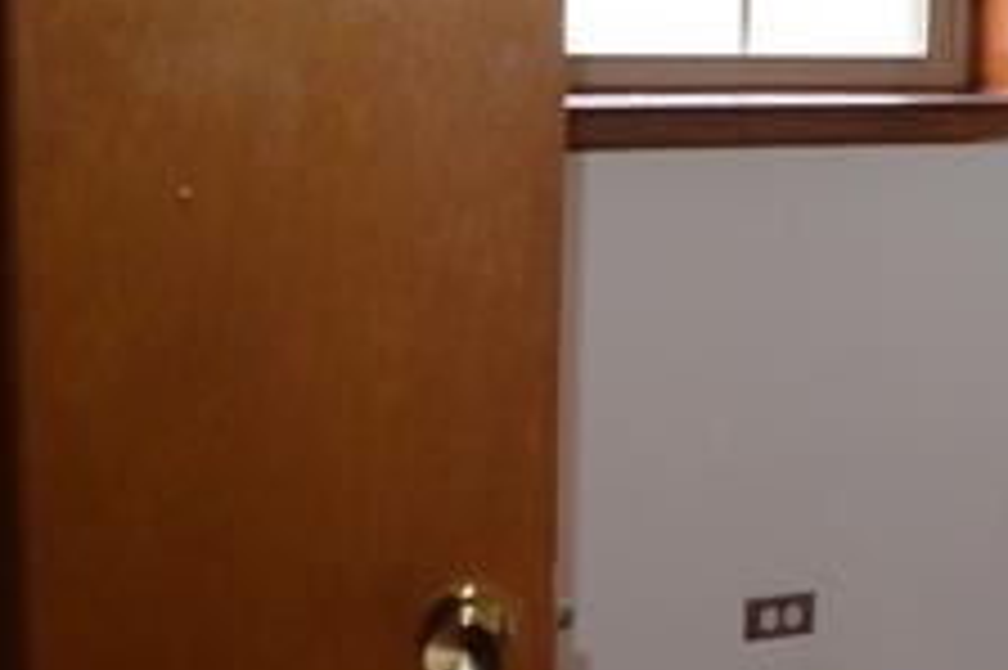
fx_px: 2154
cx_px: 1170
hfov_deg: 24.2
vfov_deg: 17.6
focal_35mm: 77
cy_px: 184
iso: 2500
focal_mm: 18
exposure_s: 1/60
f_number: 3.5
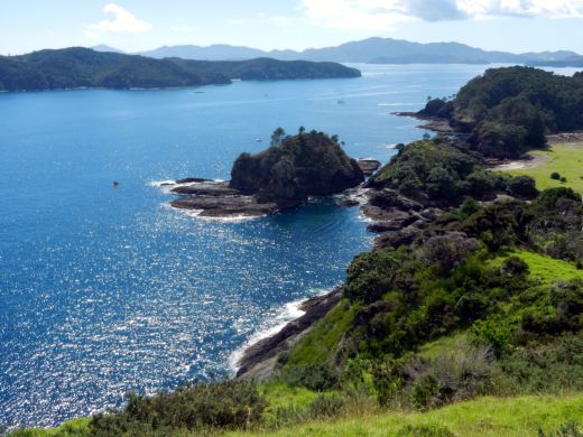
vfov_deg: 37.7
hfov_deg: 49.0
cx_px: 292
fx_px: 640
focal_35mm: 38
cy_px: 218
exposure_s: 1/1600
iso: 200
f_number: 4
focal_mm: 6.9
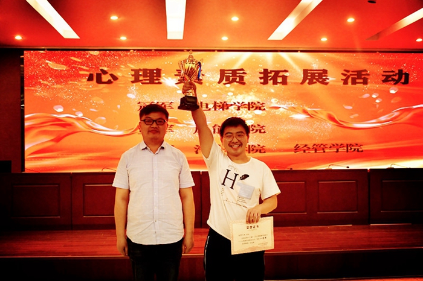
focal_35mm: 39
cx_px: 212
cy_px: 140
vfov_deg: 34.2
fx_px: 458
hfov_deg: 49.6
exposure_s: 1/80
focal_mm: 26
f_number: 5.6
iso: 640
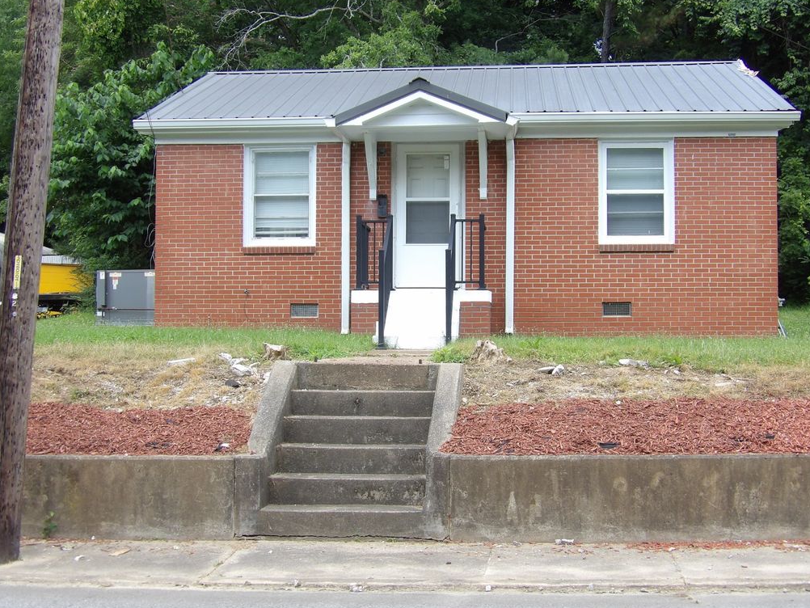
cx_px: 399
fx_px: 1100
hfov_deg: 40.4
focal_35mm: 47
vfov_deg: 30.9
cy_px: 300
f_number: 3.8
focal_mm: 8.2
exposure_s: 1/165
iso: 100
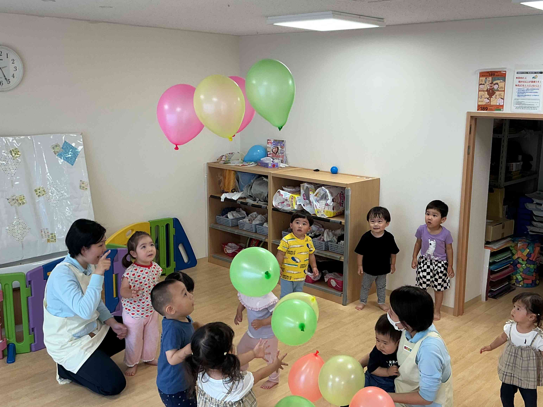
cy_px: 198
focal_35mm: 38
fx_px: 596
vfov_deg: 37.7
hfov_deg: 48.9
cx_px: 304
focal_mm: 3
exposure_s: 1/120
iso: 25
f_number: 1.8
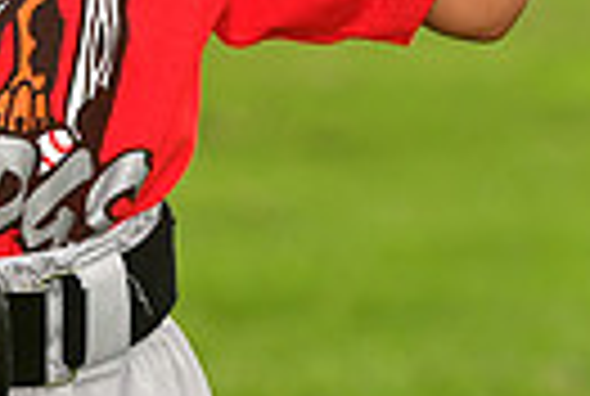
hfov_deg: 2.6
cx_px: -90
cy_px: -362
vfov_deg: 1.7
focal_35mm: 794
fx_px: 13042
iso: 200
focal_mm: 120
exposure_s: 1/500
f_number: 5
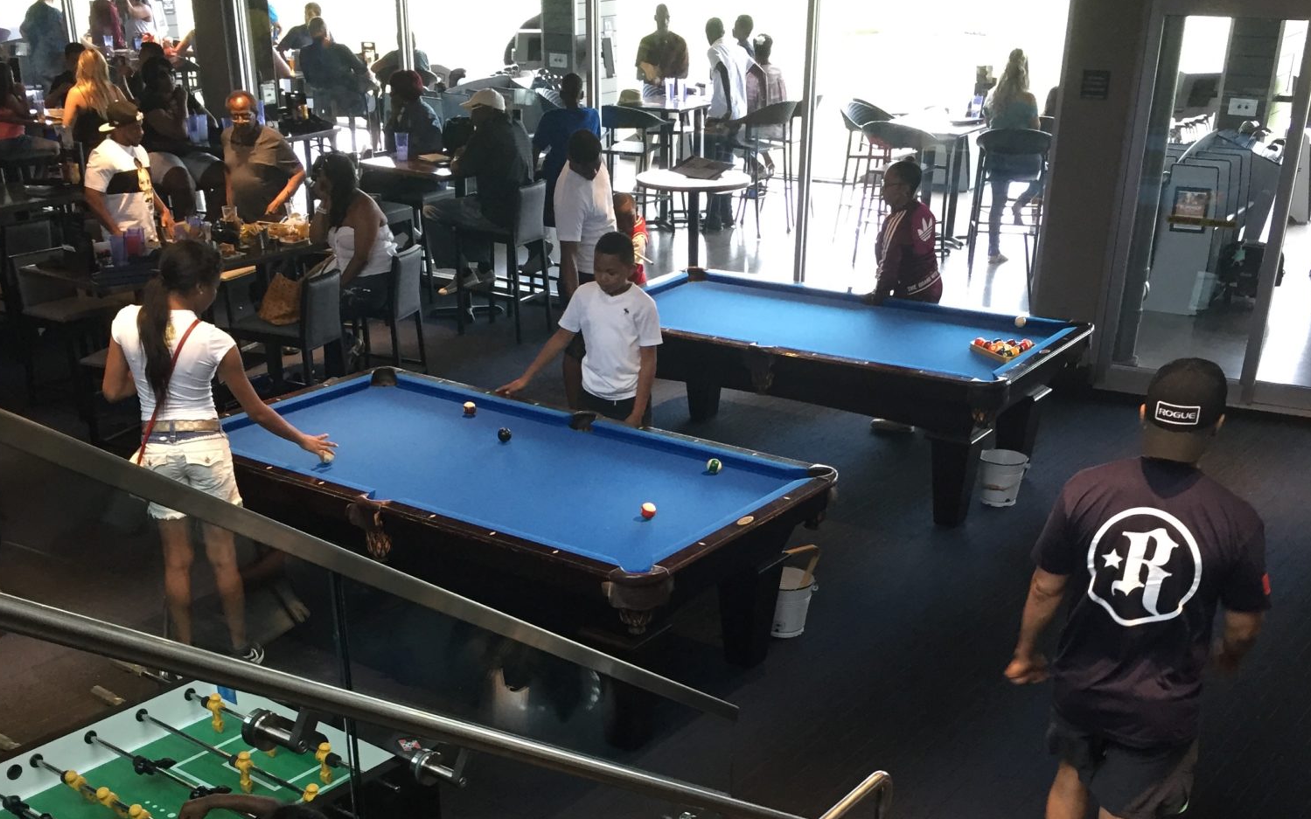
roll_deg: -0.8
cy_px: 707
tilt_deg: -27.8
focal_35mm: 42
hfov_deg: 47.2
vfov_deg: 29.5
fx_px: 1501
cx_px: 645
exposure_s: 1/30
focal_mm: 4.15
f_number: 2.2
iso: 125
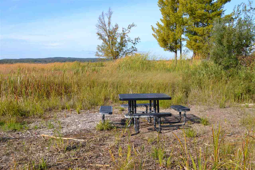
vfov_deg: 31.9
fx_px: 297
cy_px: 85
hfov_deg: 46.4
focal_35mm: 42
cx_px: 128
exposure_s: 1/200
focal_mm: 28
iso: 100
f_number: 7.1
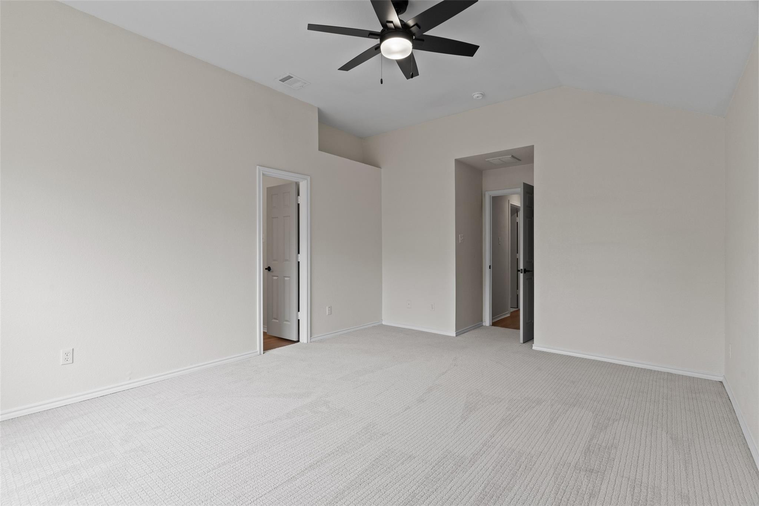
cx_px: 380
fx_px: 358
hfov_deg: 93.3
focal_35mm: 17
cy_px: 253
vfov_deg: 70.4
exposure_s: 1/6
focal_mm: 17
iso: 400
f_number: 10
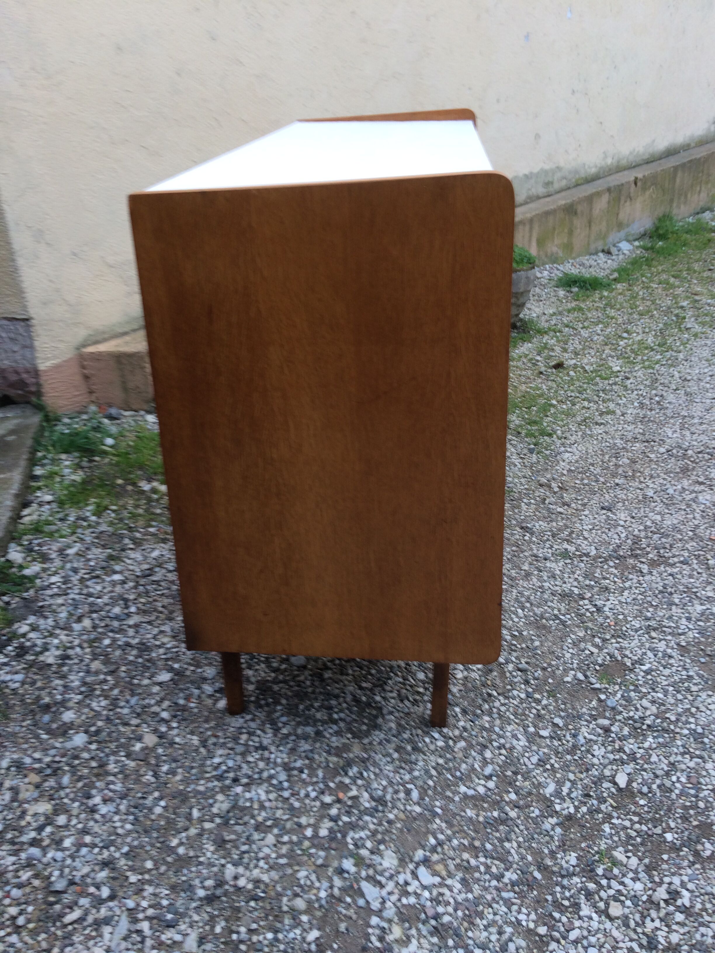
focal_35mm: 29
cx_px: 358
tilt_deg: -28.7
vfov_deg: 61.7
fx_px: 799
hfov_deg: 48.2
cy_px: 476
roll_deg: +3.6
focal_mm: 4.15
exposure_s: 1/60
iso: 50
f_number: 2.2
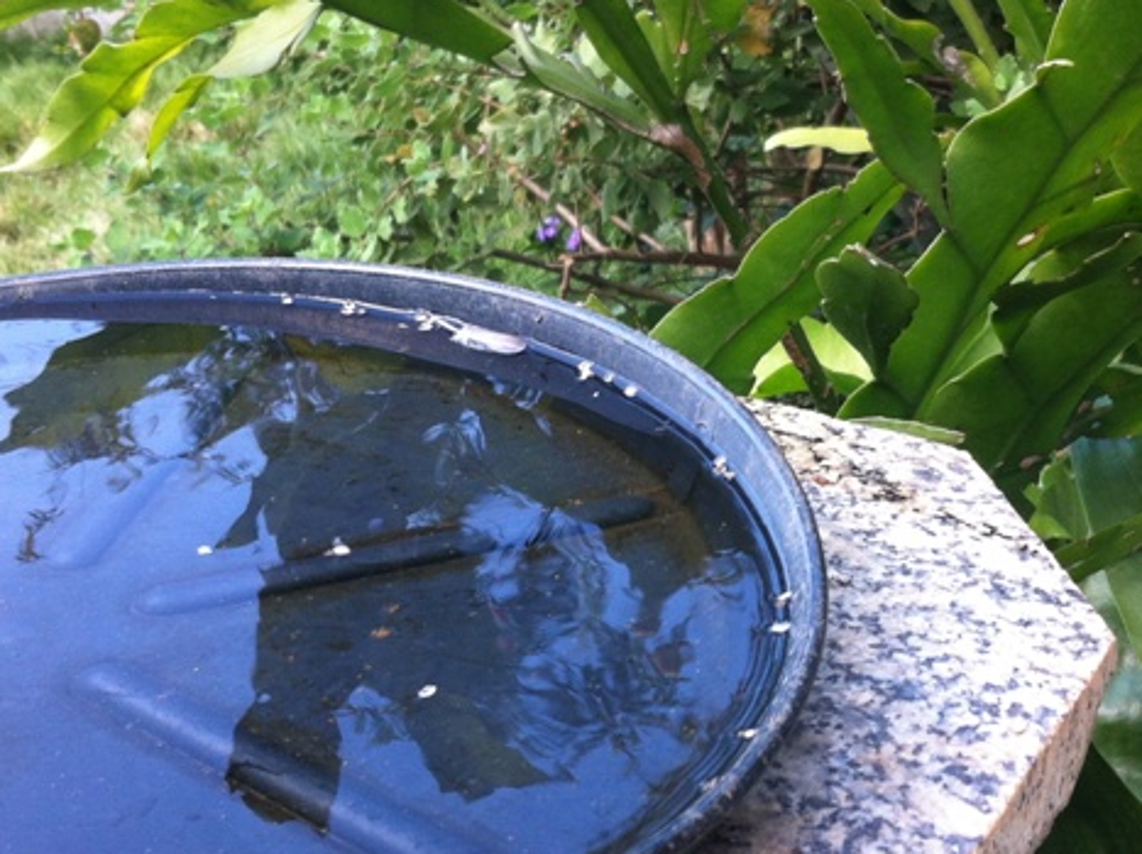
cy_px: 409
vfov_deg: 24.4
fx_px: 1977
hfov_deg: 32.0
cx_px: 743
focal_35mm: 60
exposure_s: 1/120
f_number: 2.8
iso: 80
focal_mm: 3.85
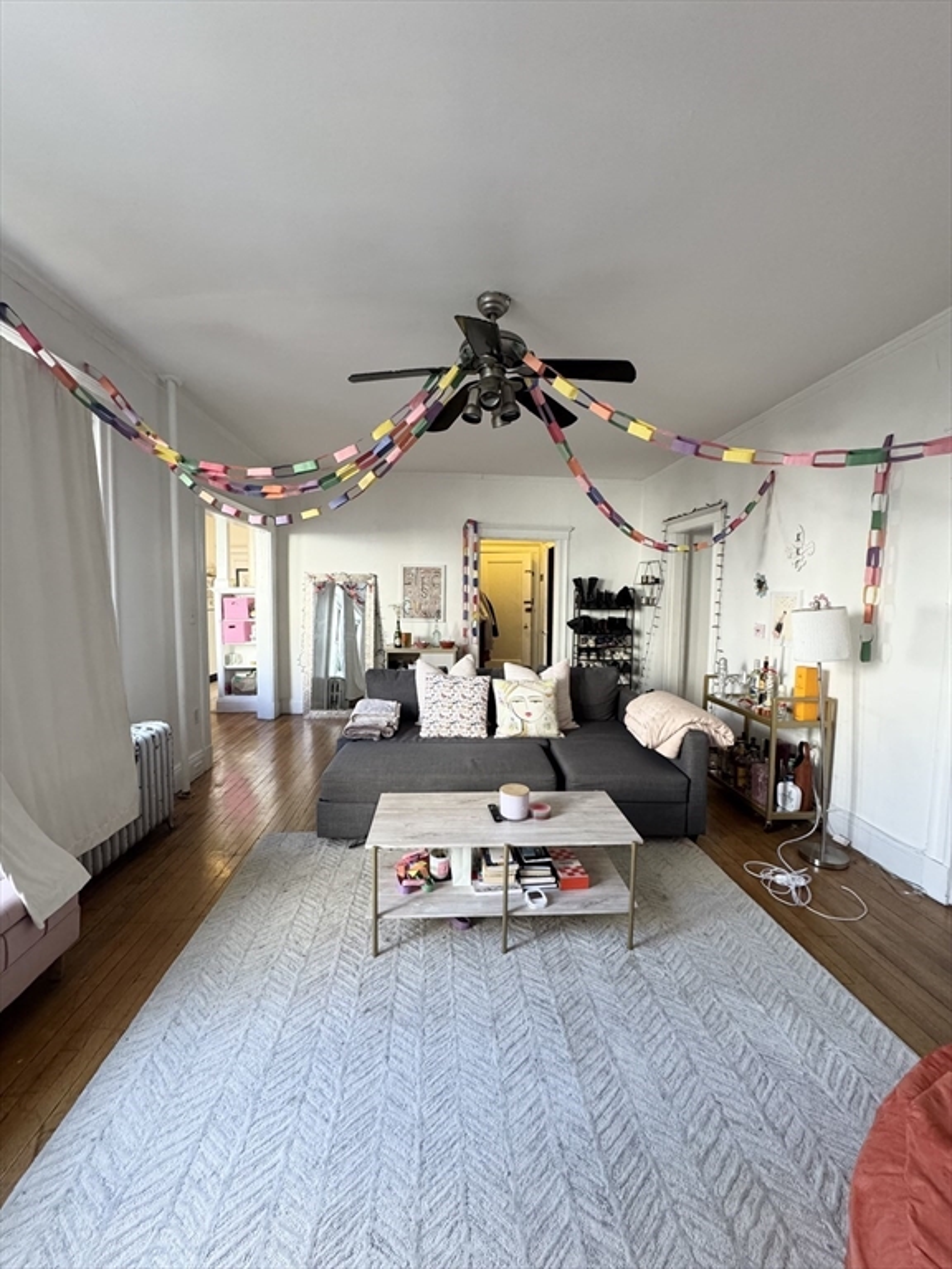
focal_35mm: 14
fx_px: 513
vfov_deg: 102.1
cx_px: 476
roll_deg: +0.2
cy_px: 634
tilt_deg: -4.2
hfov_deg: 85.7
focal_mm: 2.22
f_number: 2.2
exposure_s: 1/85
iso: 320
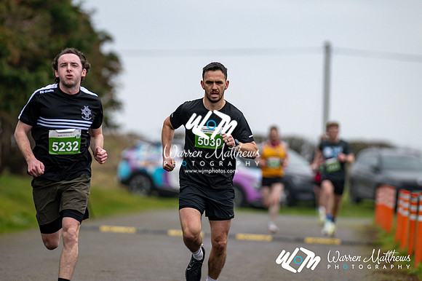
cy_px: 140
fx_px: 4217
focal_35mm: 360
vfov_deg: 3.8
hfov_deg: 5.7
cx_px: 211
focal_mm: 240
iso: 280
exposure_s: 1/1600
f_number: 2.8
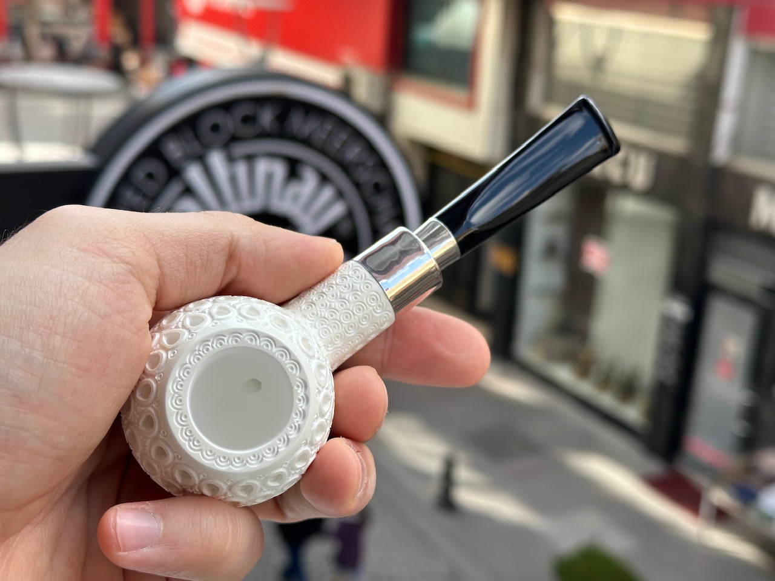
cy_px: 290
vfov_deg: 30.3
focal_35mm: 48
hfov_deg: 39.7
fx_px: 1075
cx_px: 388
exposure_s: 1/980
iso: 64
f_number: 1.78
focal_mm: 6.86
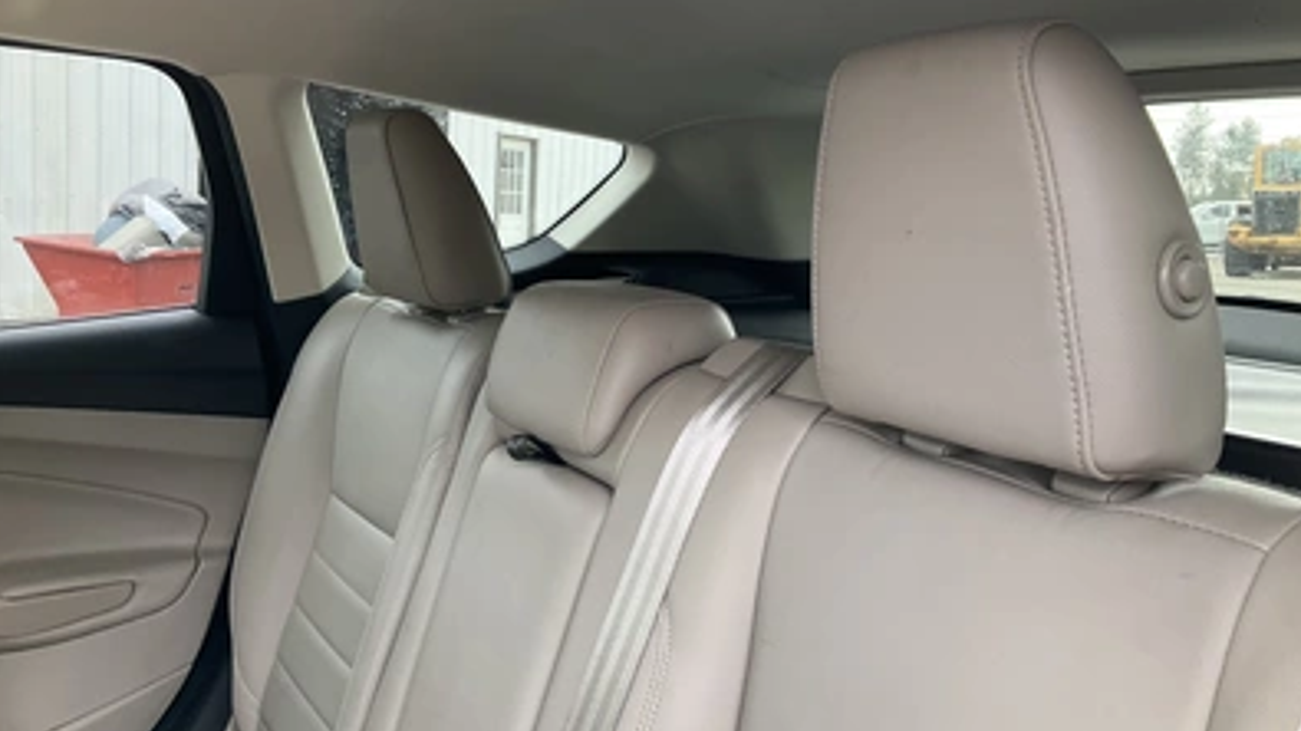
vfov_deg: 36.6
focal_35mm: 32
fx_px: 1104
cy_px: 329
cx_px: 649
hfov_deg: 61.0
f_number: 1.8
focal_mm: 3
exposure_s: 1/122
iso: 50
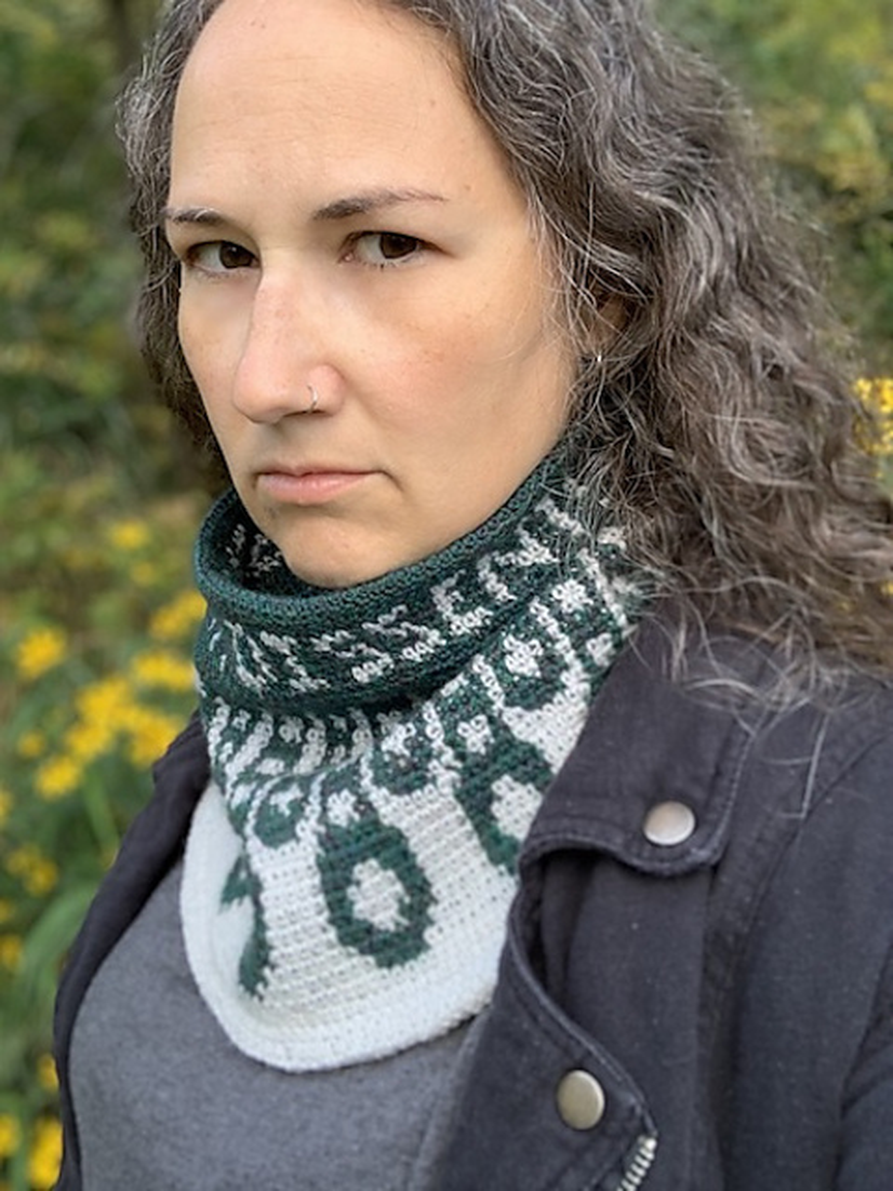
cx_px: 446
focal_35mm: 32
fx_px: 1101
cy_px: 596
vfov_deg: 56.8
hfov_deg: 44.2
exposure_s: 1/121
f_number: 2.2
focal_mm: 2.87
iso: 25
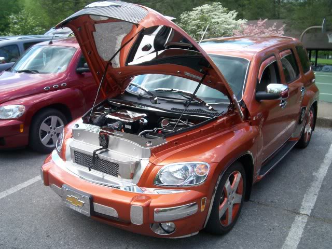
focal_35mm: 36
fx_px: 345
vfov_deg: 39.7
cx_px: 166
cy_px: 124
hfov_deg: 51.4
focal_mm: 5.9
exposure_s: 1/145
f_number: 4.5
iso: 100
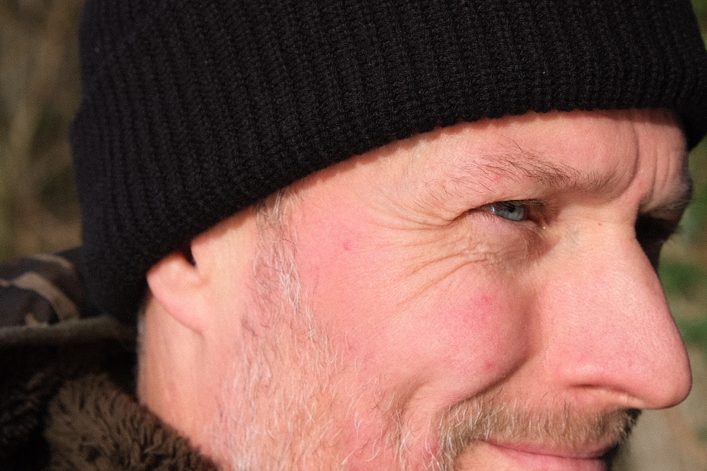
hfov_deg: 20.9
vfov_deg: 14.1
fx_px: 1905
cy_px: 186
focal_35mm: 97
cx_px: 482
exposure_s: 1/480
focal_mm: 33
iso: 160
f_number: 3.6
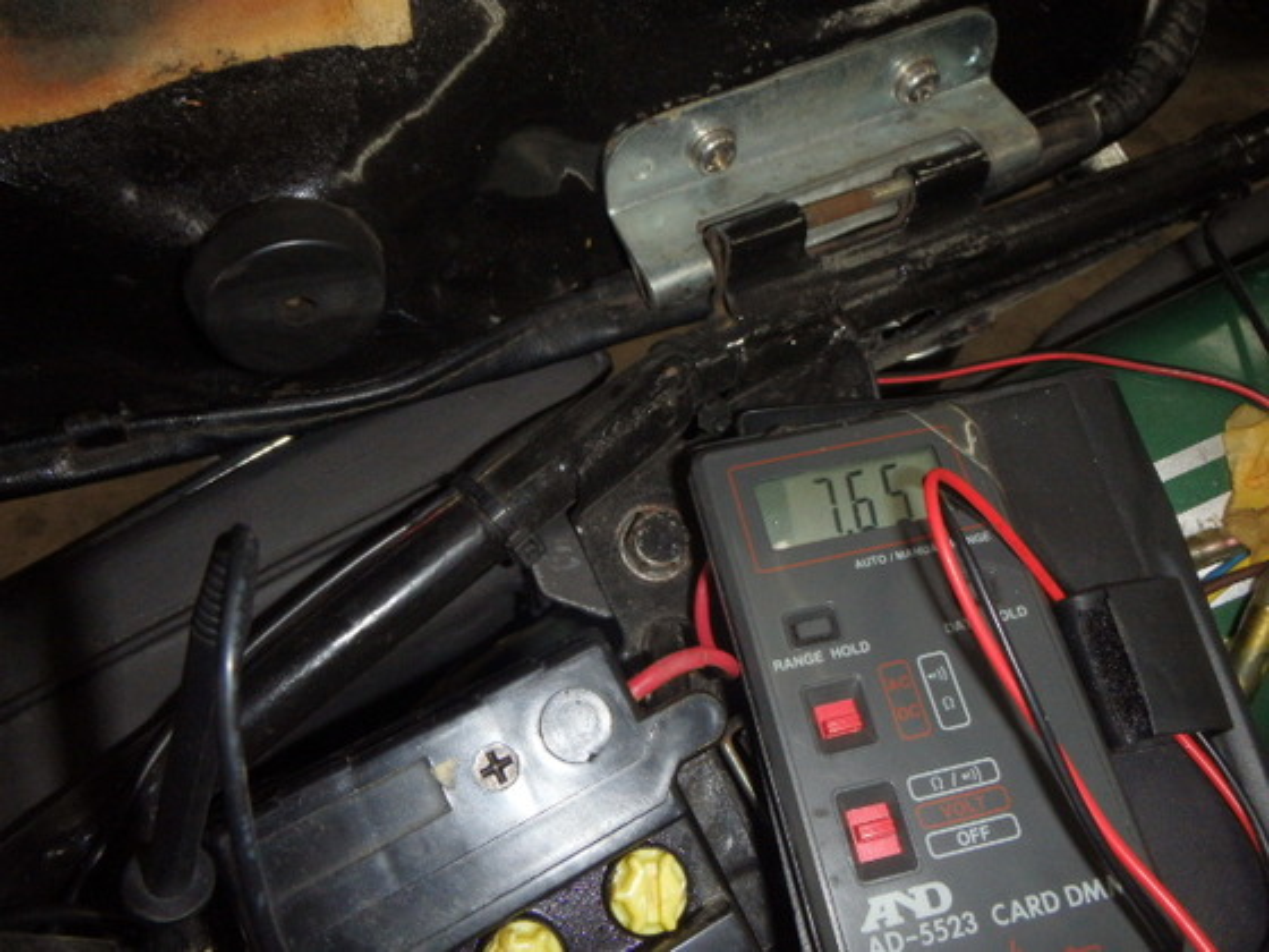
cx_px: 634
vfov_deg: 49.7
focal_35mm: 28
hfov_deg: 63.4
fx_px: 1026
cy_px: 476
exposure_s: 1/30
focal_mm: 5
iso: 400
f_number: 11
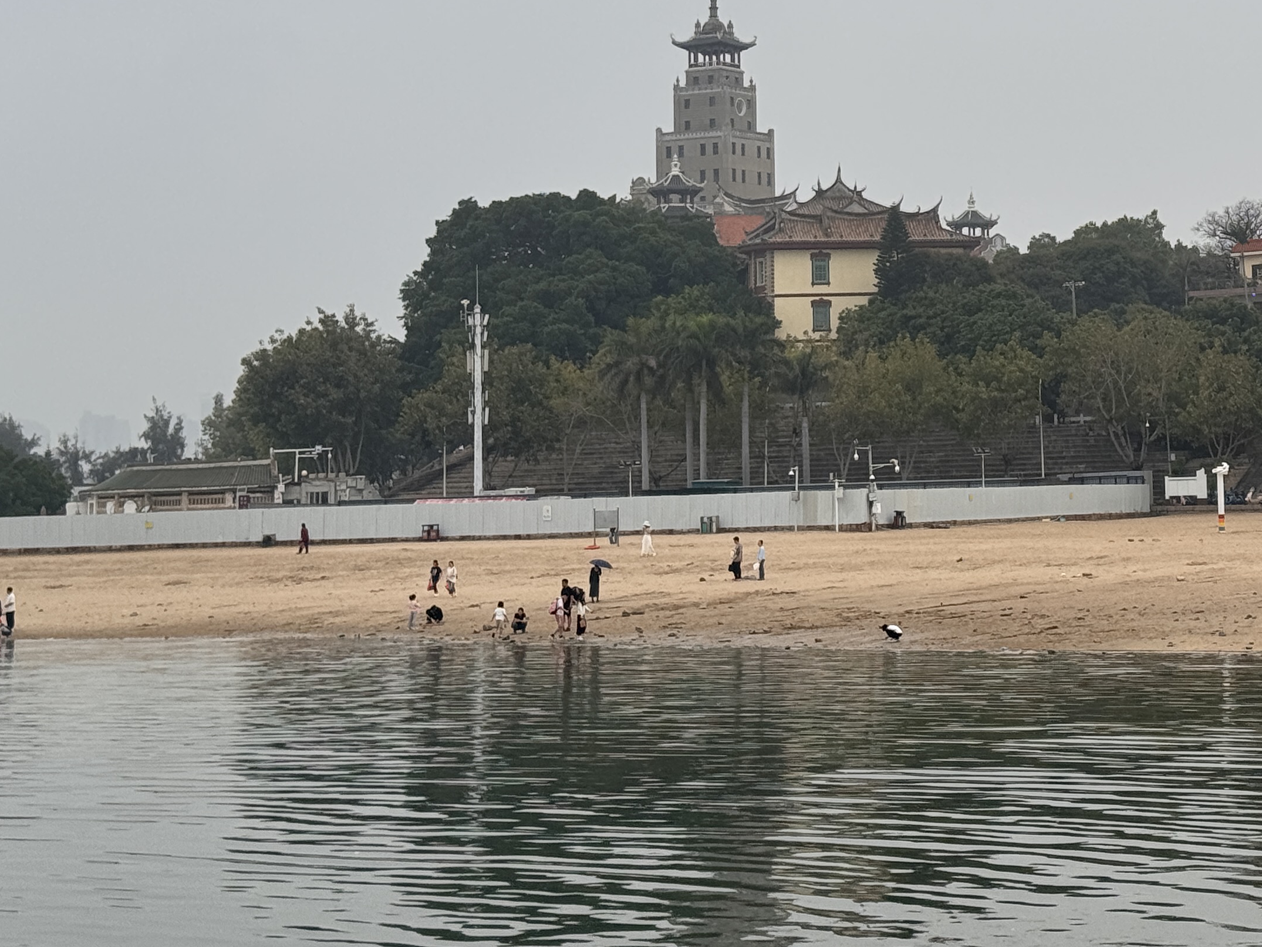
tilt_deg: +6.6
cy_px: 102
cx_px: 1094
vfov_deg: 16.2
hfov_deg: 21.4
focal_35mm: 90
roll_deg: +1.4
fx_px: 3282
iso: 64
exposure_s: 1/2611
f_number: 1.78
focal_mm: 6.76
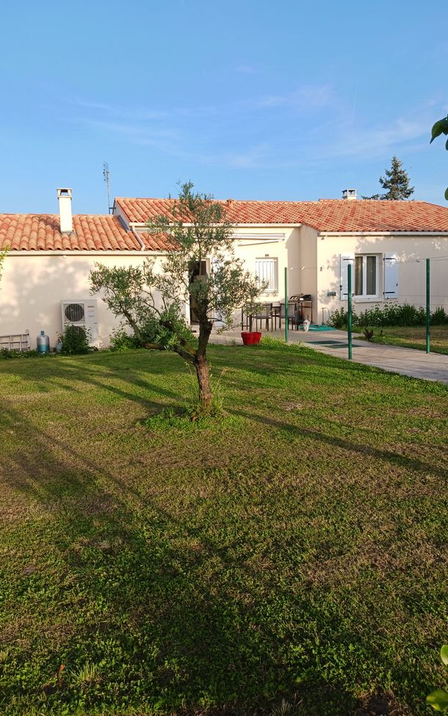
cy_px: 356
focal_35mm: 29
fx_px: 566
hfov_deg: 43.2
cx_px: 229
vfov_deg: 64.6
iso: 20
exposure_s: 1/148
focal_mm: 4
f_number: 1.8
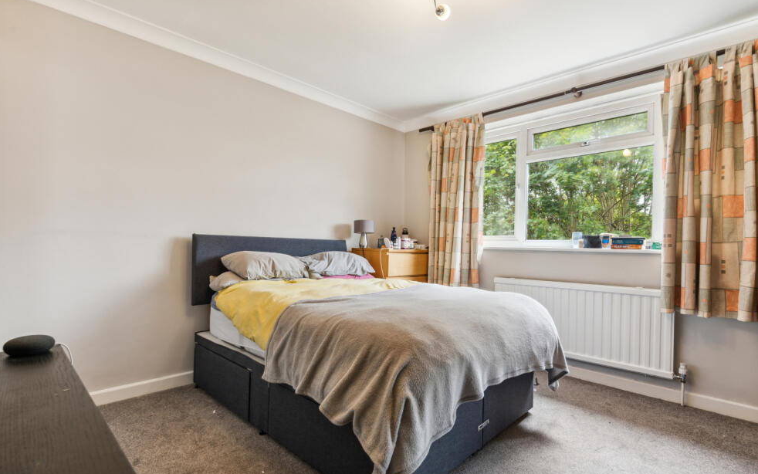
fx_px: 351
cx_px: 391
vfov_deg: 67.9
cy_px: 260
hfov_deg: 94.3
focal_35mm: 17
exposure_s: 1/6
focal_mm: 16
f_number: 11
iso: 400
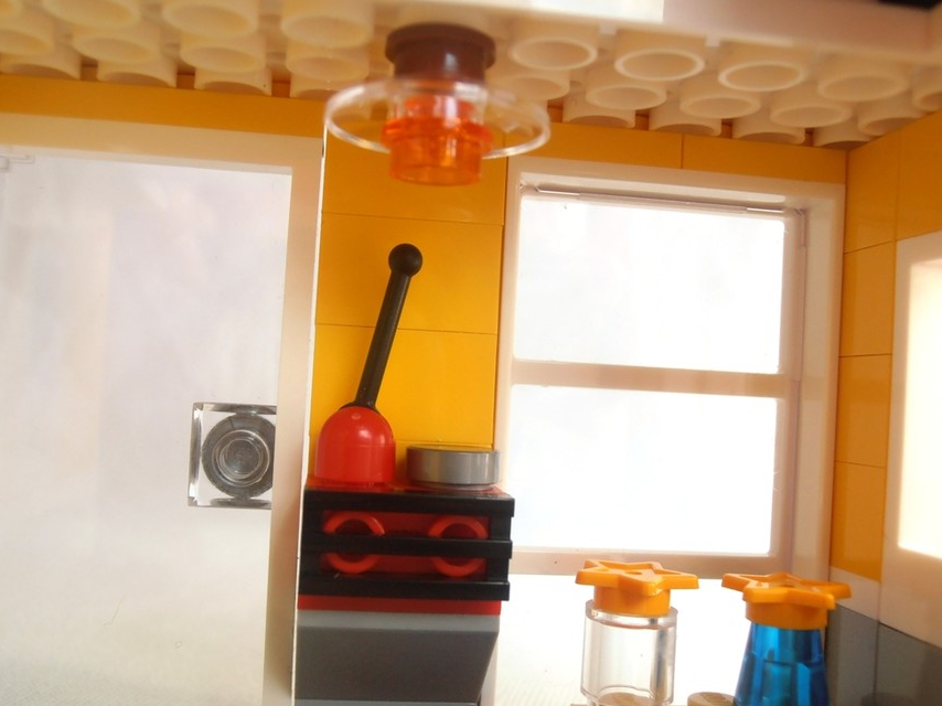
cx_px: 449
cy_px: 363
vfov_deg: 36.8
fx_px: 1061
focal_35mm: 39
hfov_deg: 47.9
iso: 80
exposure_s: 1/80
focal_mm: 6.61
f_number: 3.9
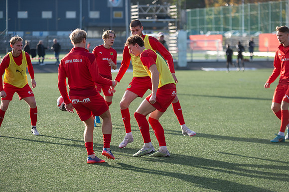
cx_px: 144
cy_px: 96
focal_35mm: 122
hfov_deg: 16.8
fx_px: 979
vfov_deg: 11.2
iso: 320
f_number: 3.5
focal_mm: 122
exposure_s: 1/1250
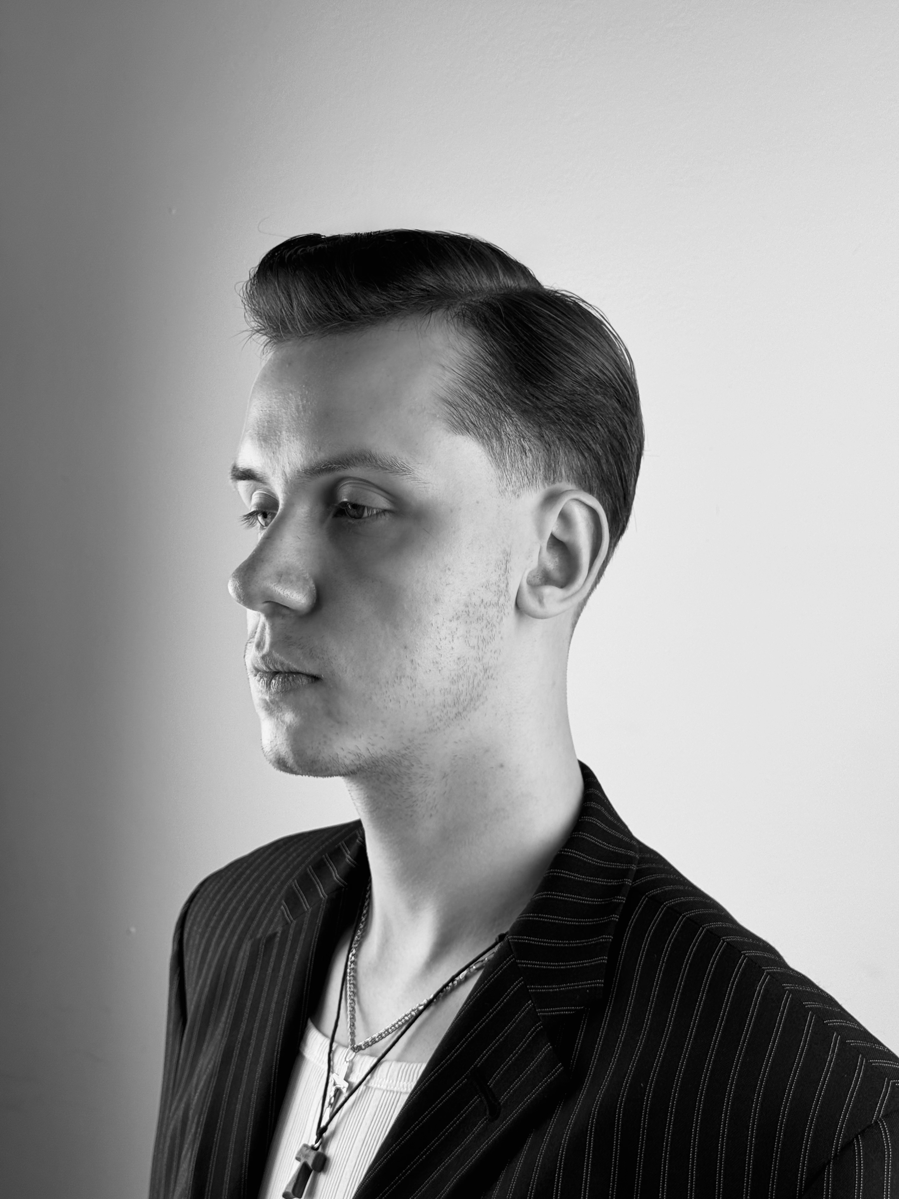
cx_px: 450
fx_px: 1662
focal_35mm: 48
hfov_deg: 30.3
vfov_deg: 39.7
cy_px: 600
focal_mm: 6.76
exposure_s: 1/394
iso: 64
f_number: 1.78
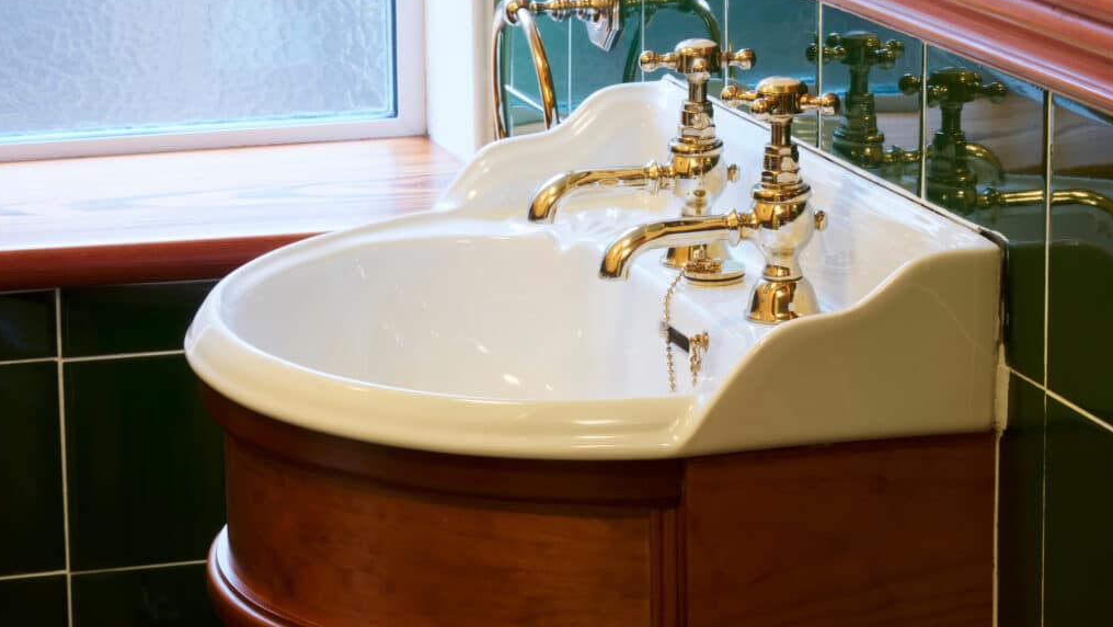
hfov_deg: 18.5
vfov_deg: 10.5
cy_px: 255
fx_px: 3424
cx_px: 553
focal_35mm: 116
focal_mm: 110
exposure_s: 6
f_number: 22
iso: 100
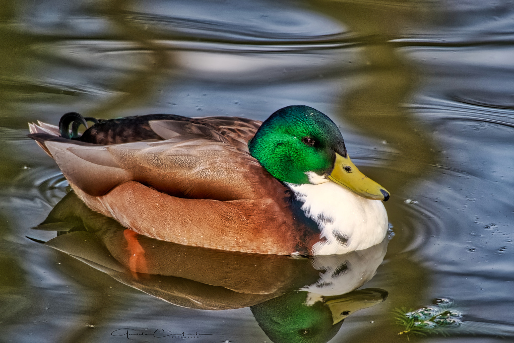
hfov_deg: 3.0
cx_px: 257
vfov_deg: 2.0
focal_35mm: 690
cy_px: 172
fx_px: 9855
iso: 250
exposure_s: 1/125
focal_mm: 460
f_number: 6.3
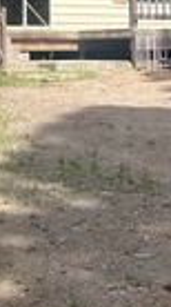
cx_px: 18
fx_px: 835
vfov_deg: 20.2
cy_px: 6
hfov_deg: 11.6
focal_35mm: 103
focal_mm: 5.7
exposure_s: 1/1808
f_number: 1.5
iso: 50
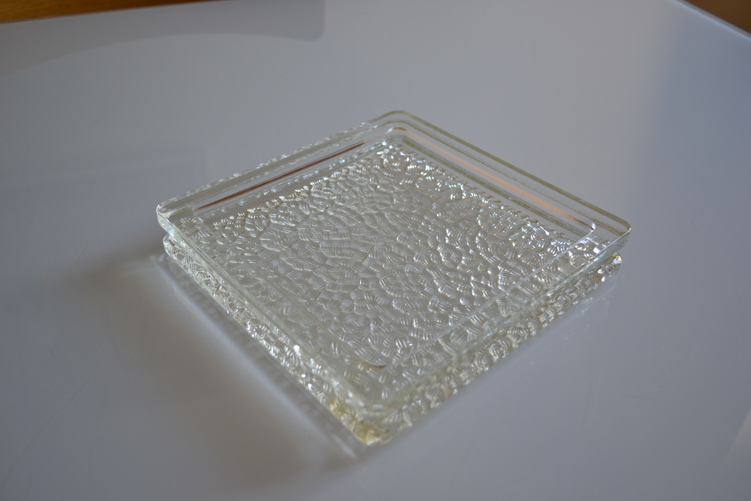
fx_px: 688
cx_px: 376
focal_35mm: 33
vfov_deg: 40.0
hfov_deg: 57.2
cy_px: 250
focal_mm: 22
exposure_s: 1/50
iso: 400
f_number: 3.8
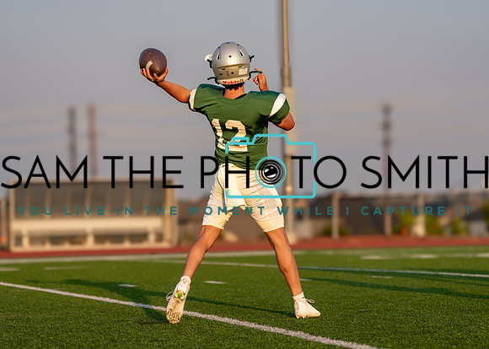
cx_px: 242
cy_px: 174
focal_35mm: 119
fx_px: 1645
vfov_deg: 12.1
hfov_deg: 16.9
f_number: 2.8
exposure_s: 1/1600
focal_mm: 98
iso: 160
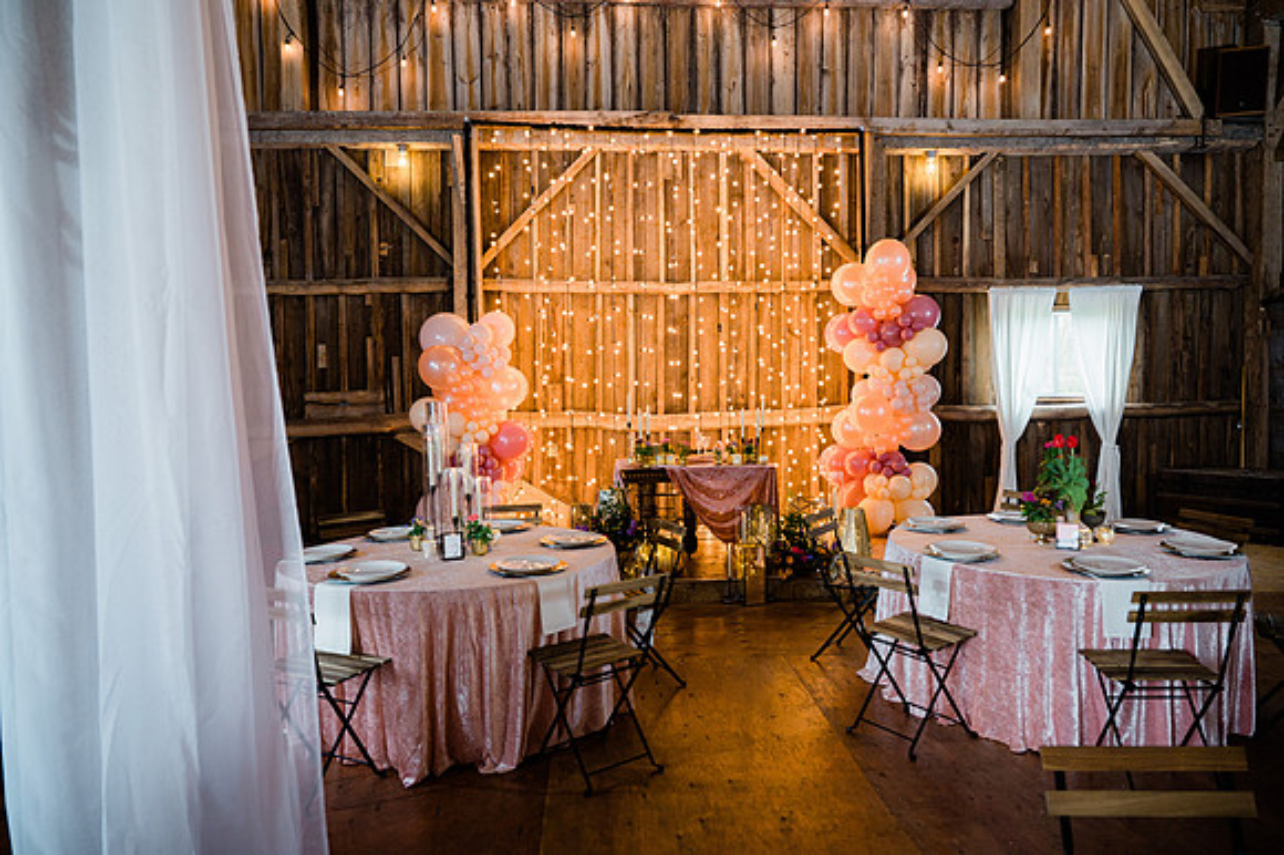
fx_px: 855
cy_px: 428
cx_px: 642
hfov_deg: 73.8
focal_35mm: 24
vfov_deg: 53.1
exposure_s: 1/200
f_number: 3.5
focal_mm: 24
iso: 500
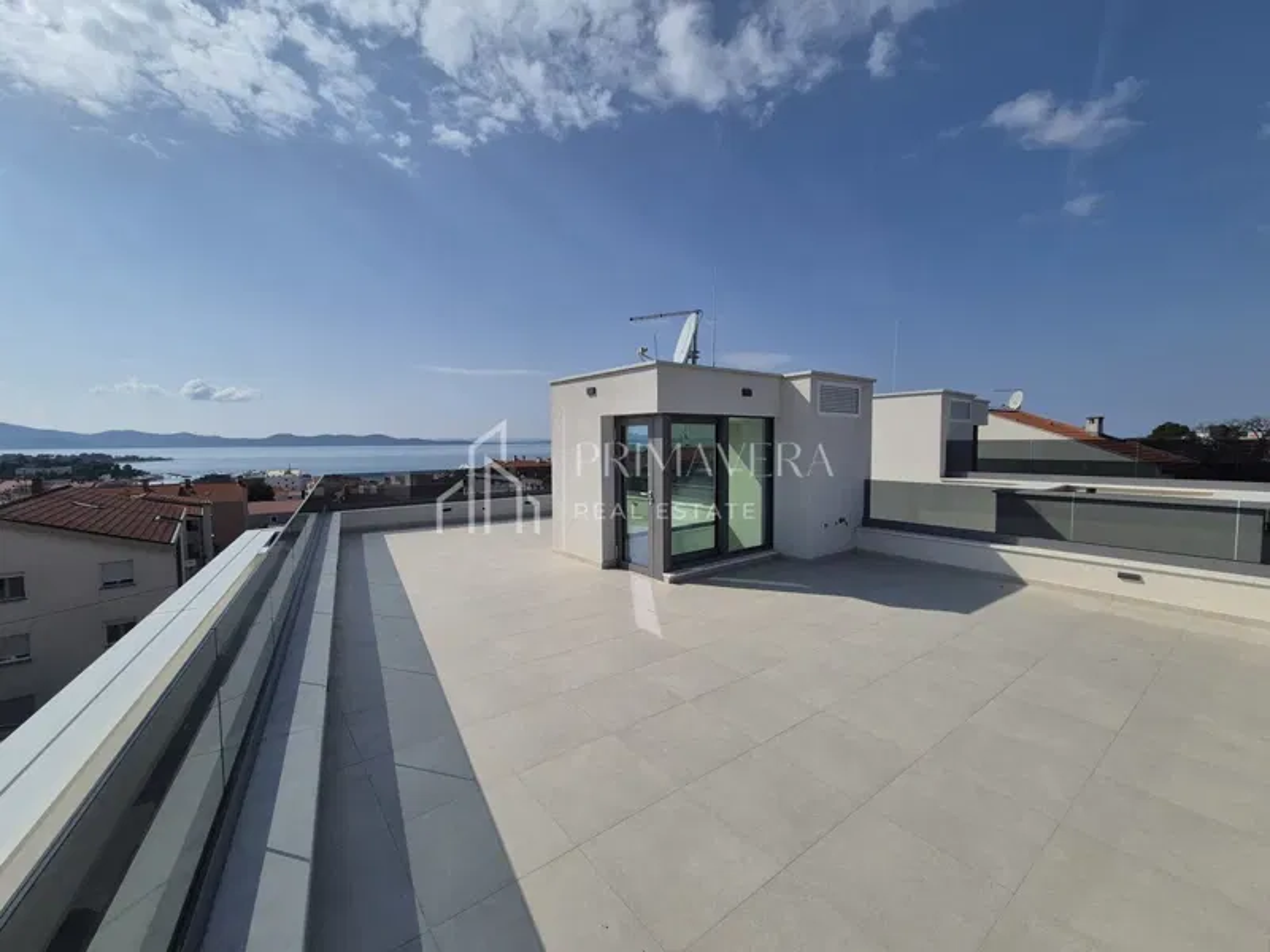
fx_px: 477
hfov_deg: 106.2
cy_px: 476
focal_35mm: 13
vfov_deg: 89.9
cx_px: 635
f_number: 2.2
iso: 50
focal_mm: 2.2
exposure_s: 1/6064
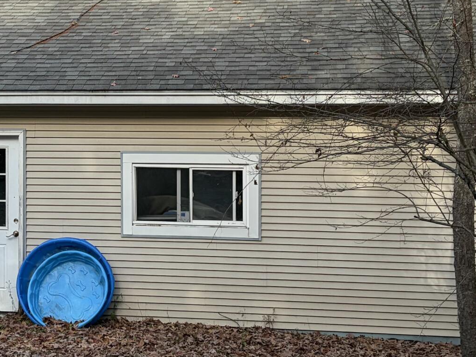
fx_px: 1059
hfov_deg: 25.1
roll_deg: +1.0
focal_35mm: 77
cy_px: 104
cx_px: 132
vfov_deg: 19.1
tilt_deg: +0.1
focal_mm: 5.96
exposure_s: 1/1048
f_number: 1.6
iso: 50
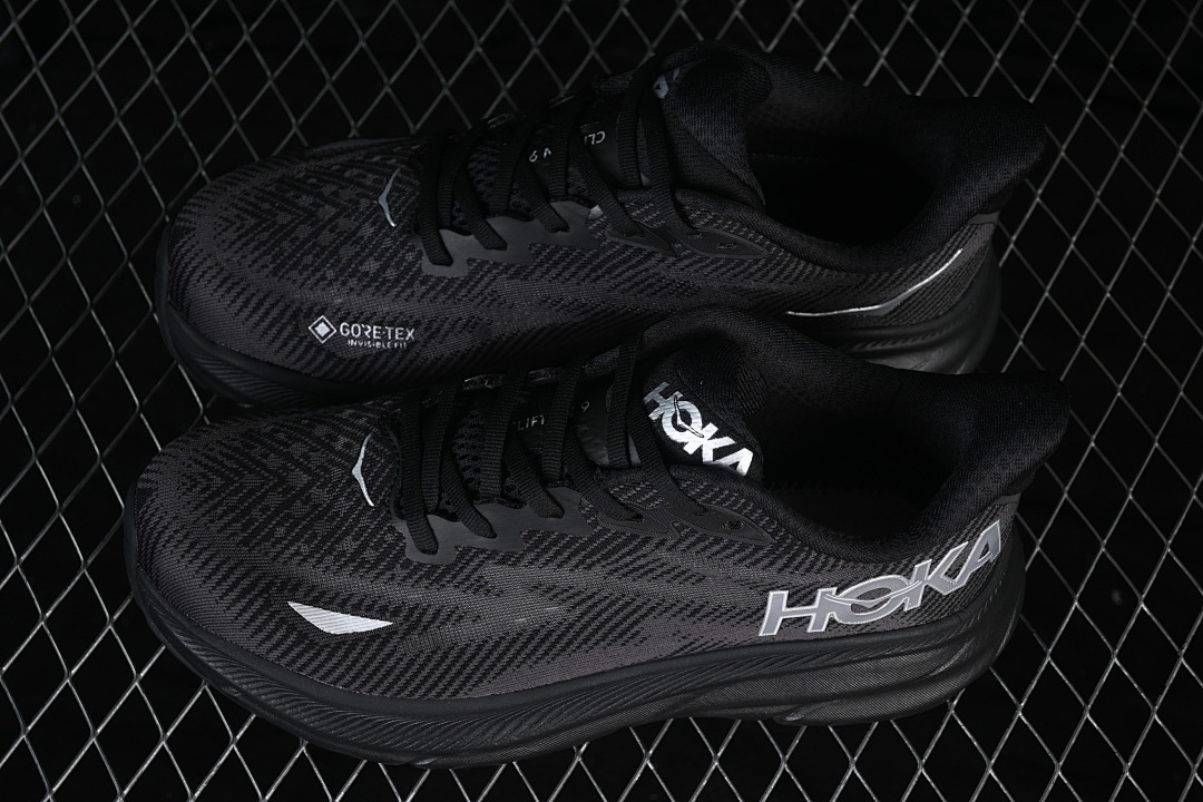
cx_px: 602
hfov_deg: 27.0
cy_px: 401
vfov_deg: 18.2
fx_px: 2506
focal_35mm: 75
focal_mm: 50
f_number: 6.3
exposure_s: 1/50
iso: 160
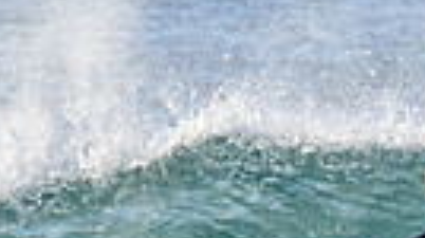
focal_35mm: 3639
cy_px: 367
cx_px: 580
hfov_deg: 0.6
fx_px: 40960
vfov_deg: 0.3
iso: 1400
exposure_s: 1/2000
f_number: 11
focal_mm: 800
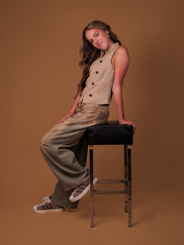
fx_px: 255
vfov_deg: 51.3
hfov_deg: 39.7
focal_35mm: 36
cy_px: 122
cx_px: 92
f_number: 4
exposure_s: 1/160
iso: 320
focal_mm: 18
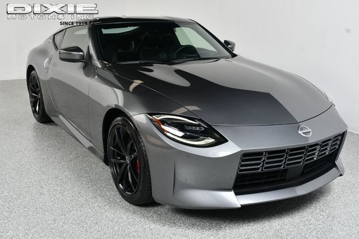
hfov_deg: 48.5
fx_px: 399
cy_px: 120
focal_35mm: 40
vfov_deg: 33.4
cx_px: 180
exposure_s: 1/160
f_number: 9
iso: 100
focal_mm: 27
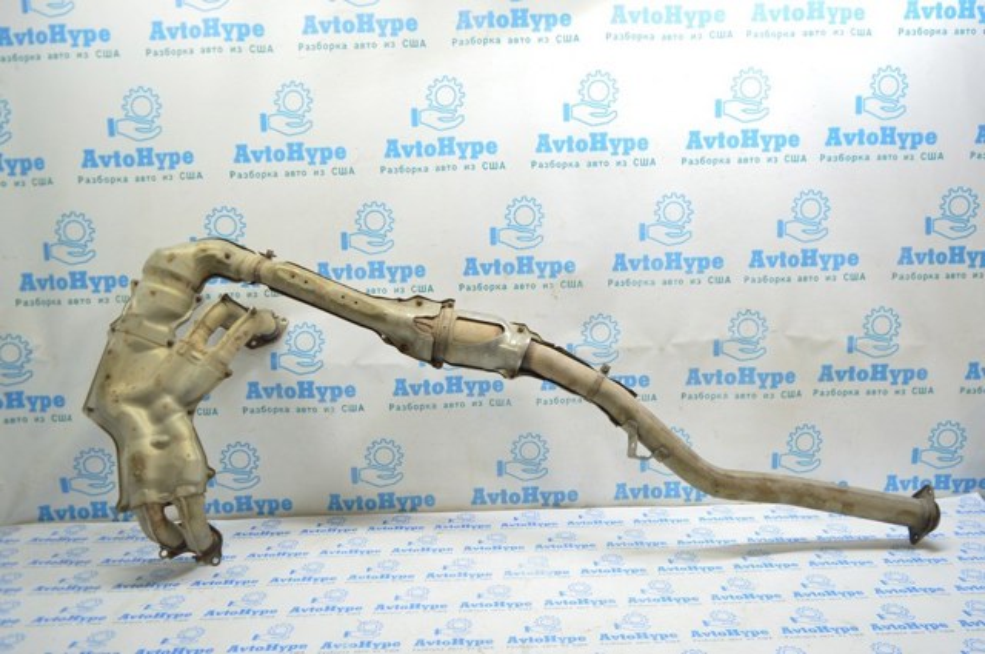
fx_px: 738
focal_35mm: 27
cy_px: 327
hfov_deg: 67.4
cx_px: 492
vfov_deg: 47.8
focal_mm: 18
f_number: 3.5
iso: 400
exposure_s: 1/40
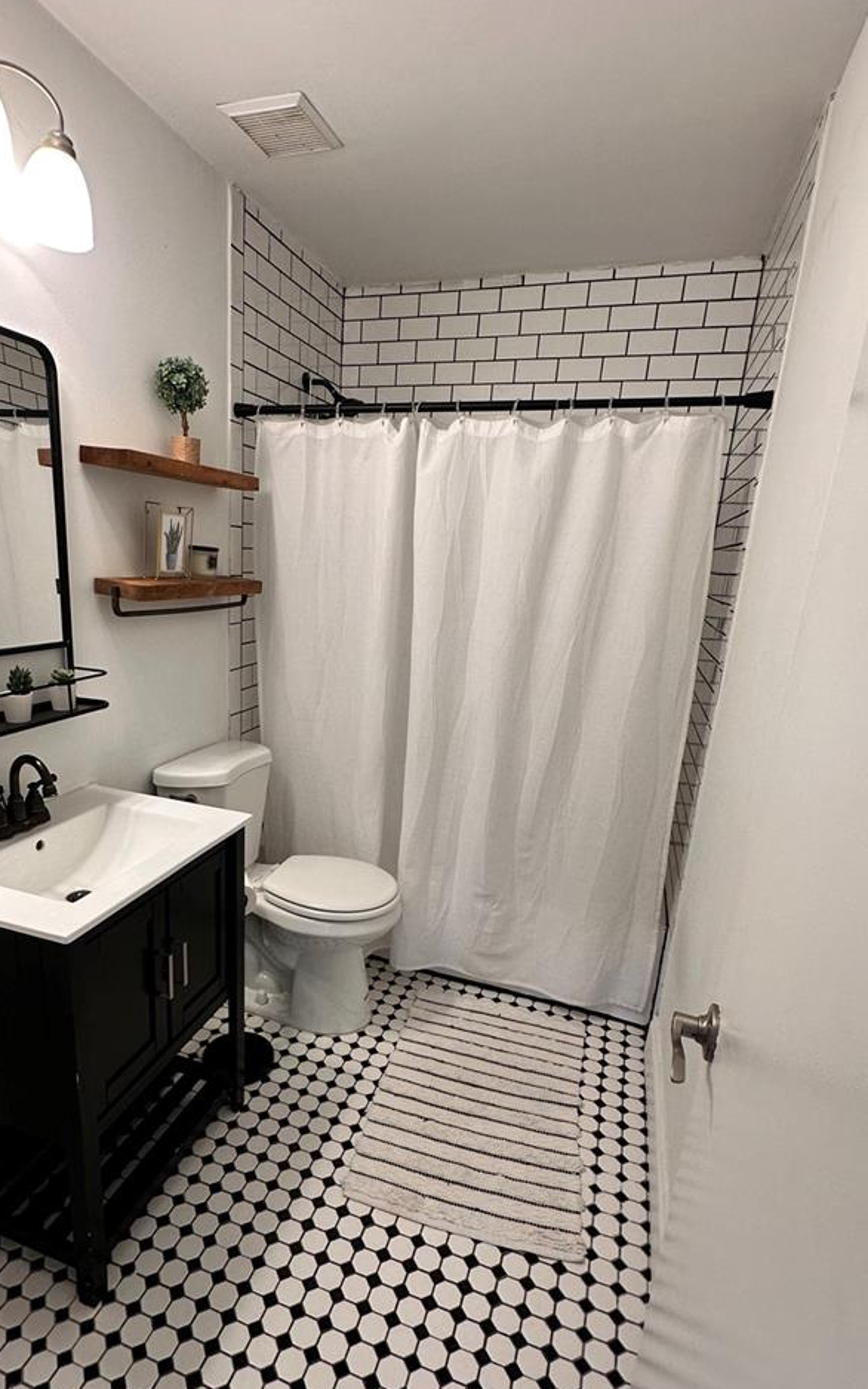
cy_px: 756
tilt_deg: -18.0
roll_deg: -3.0
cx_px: 373
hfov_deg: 62.0
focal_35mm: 19
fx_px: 719
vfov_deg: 87.8
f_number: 2.2
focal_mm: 2.22
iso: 160
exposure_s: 1/120
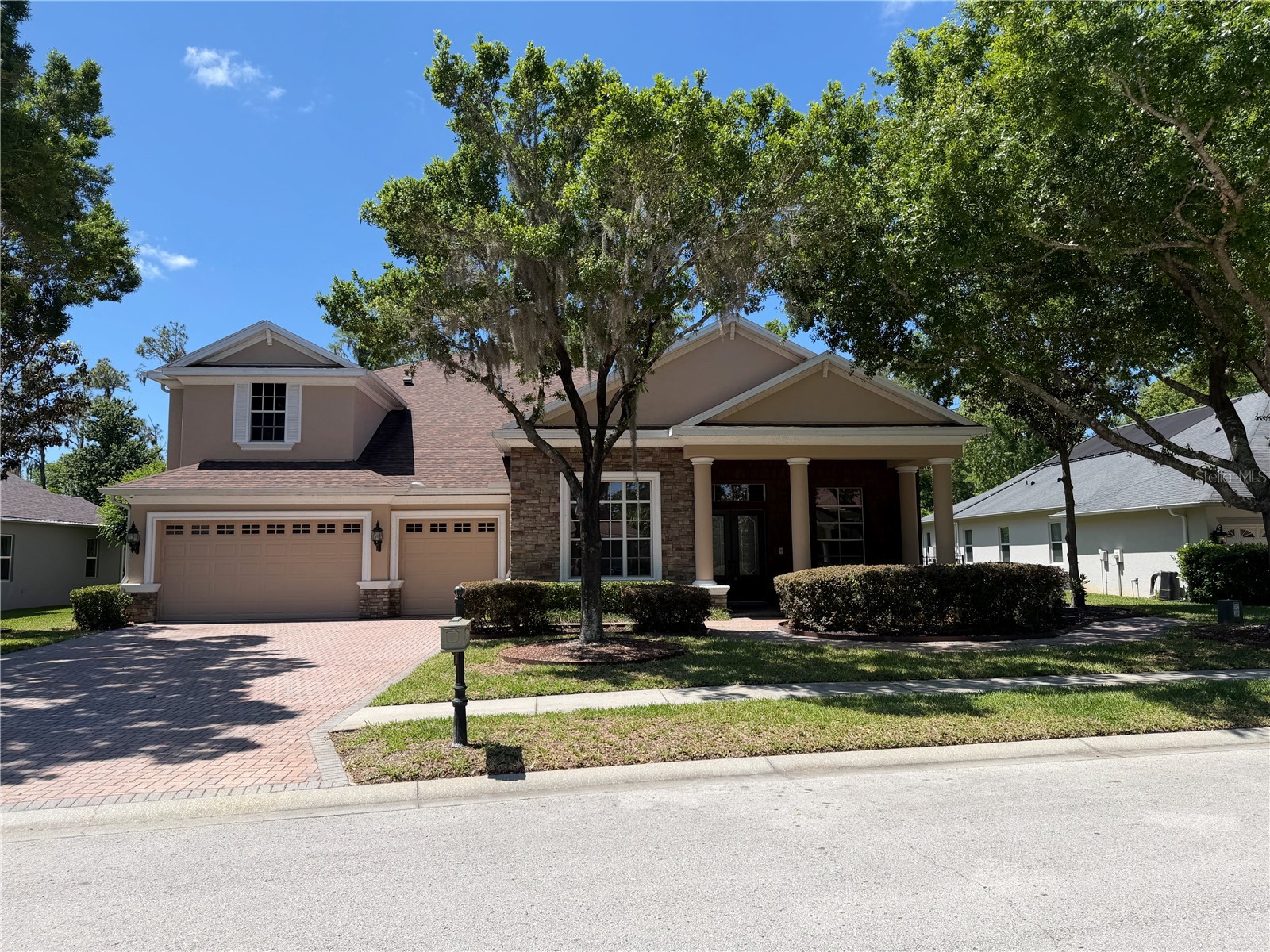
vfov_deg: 56.8
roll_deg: +1.6
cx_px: 635
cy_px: 476
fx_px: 881
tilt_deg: +5.6
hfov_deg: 71.6
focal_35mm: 24
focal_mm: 6.76
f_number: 1.78
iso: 80
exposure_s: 1/3953
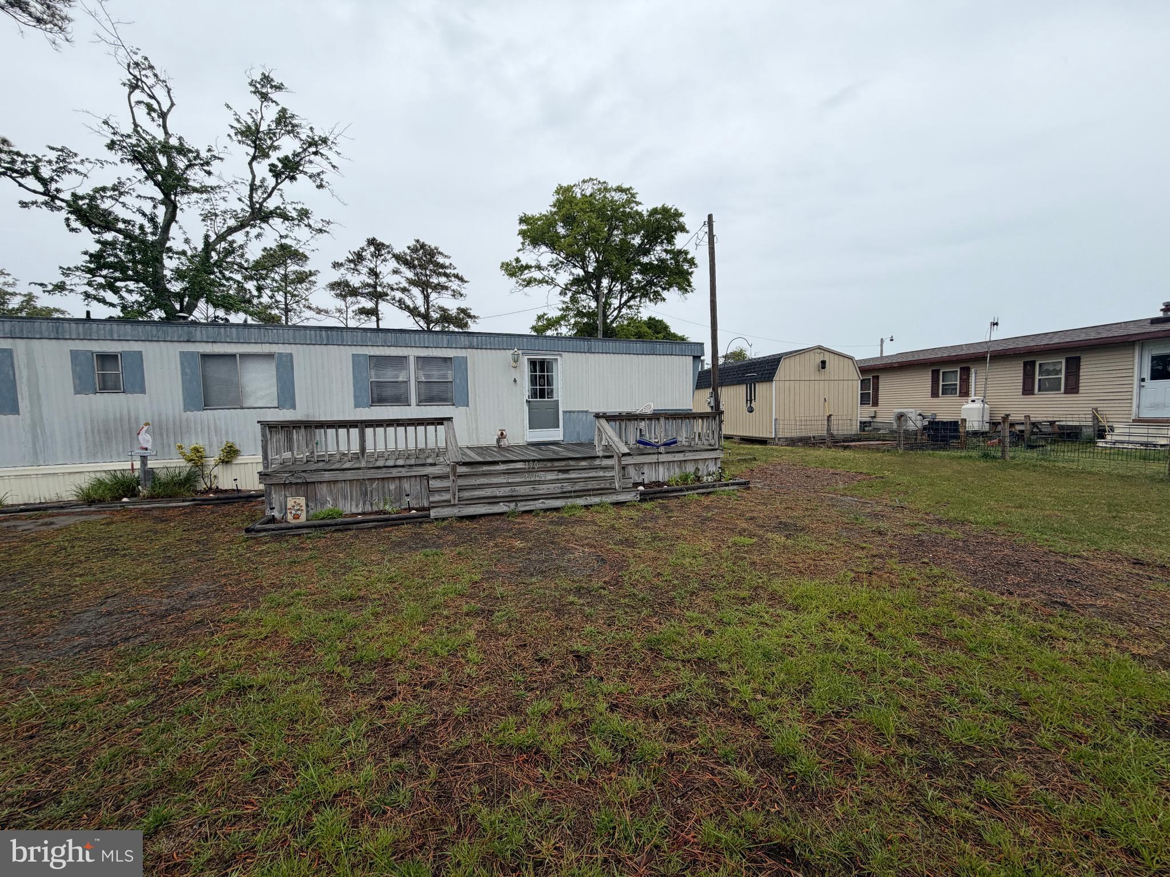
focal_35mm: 14
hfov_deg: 102.1
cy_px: 438
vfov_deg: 85.7
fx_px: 473
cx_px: 585
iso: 40
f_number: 2.2
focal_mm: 2.22
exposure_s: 1/770
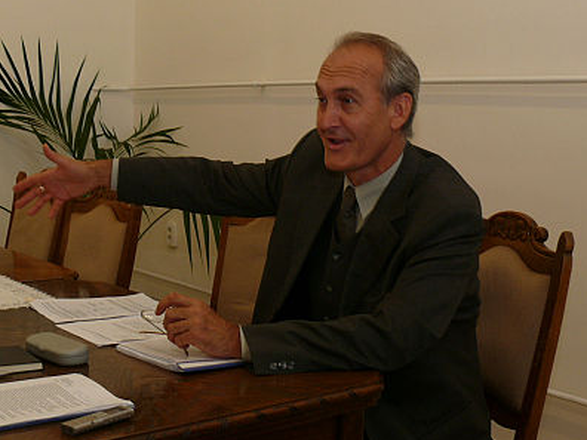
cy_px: 199
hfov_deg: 33.2
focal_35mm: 58
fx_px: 984
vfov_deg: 25.2
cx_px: 286
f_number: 4
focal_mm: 9.3
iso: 100
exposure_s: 1/30
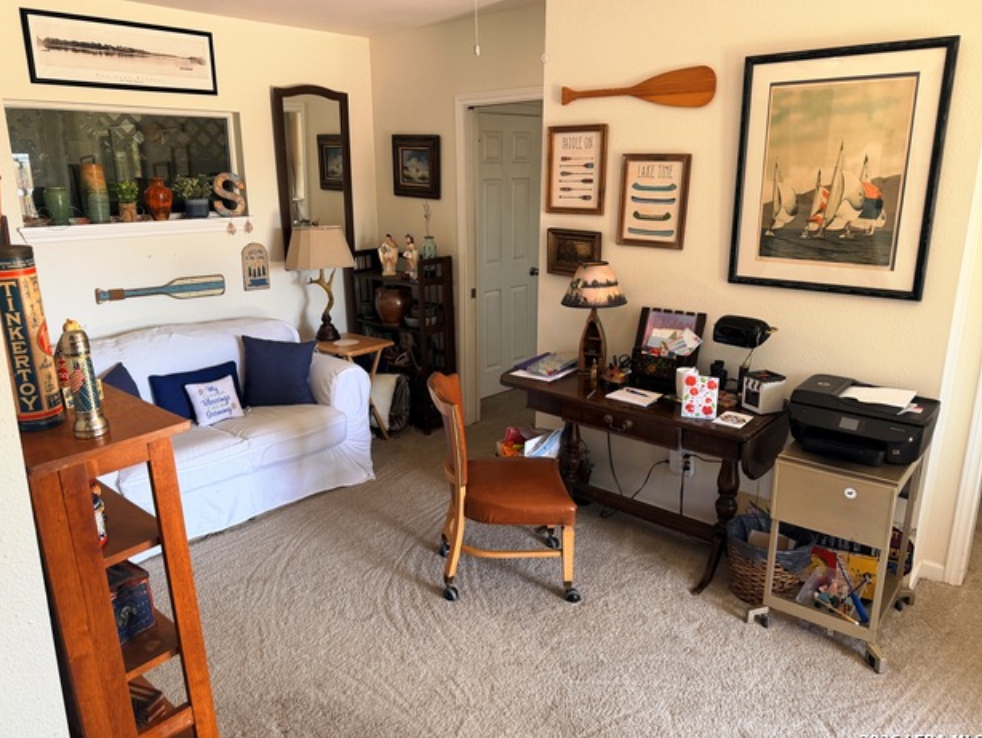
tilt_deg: -13.8
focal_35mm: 25
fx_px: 709
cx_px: 475
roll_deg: +0.0
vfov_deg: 54.9
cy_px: 365
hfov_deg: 69.4
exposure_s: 1/121
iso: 160
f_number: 1.78
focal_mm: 6.76
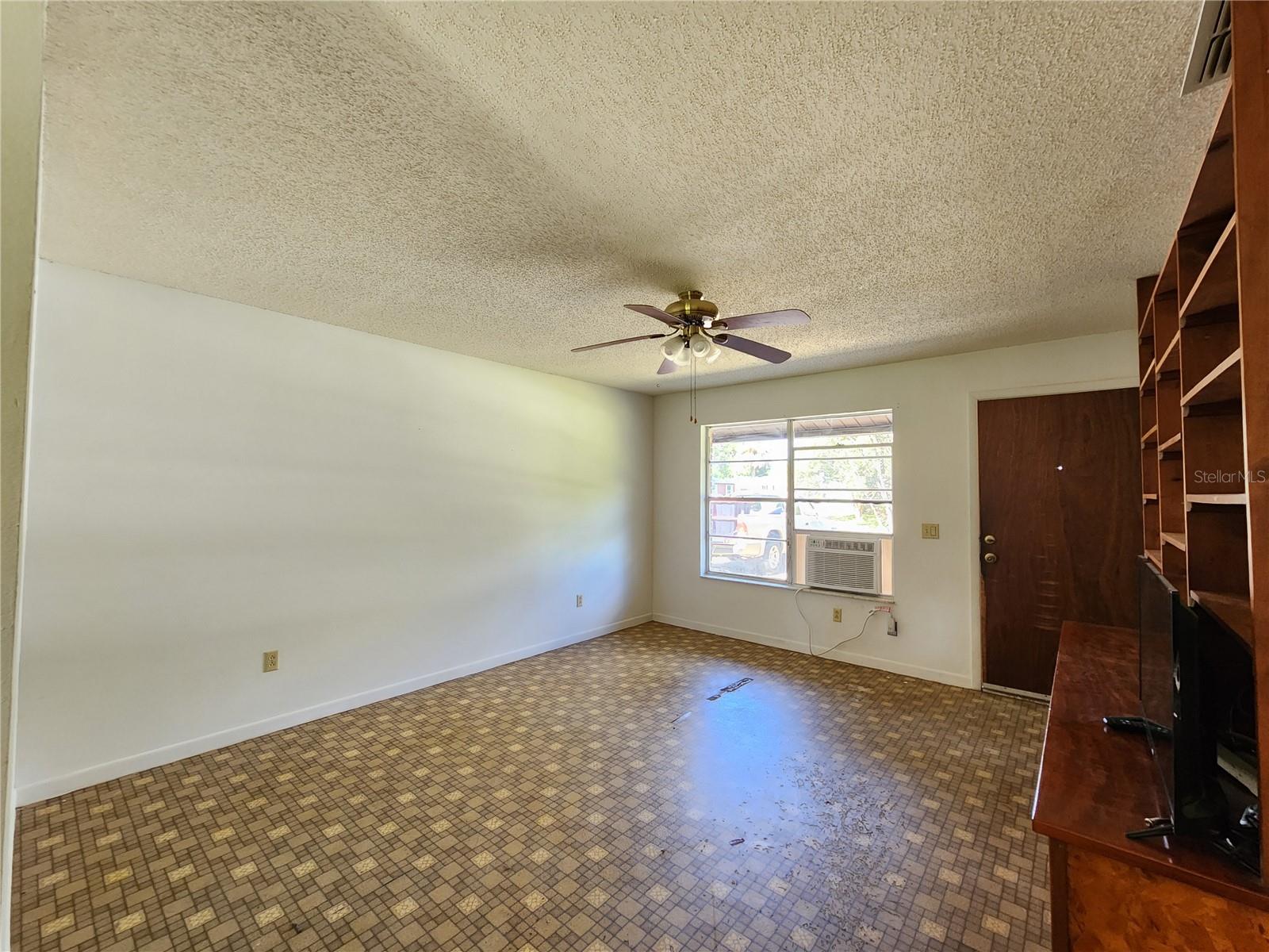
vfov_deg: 89.9
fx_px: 477
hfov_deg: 106.2
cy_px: 476
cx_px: 634
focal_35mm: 13
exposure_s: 1/60
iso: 250
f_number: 2.2
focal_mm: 2.2
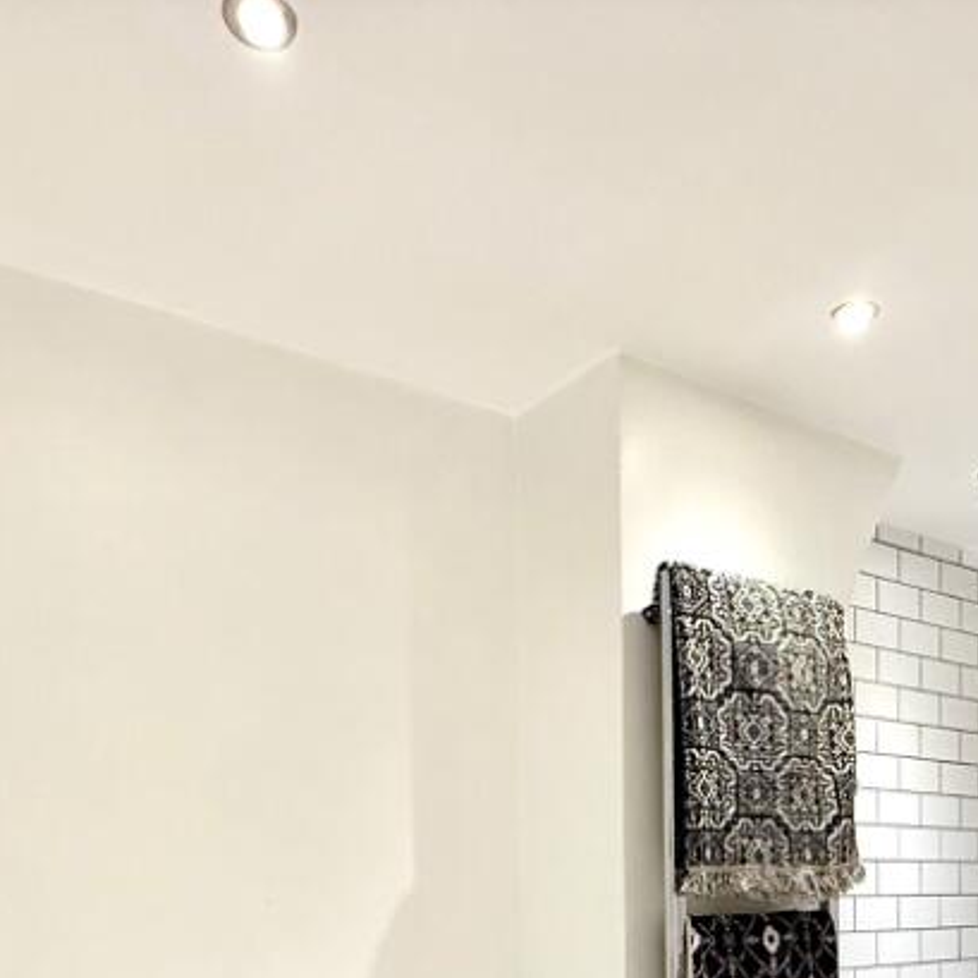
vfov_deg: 46.4
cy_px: 913
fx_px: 991
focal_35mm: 31
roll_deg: +1.0
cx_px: 548
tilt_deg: -0.8
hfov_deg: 52.4
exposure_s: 1/100
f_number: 2.2
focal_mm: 2.22
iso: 200
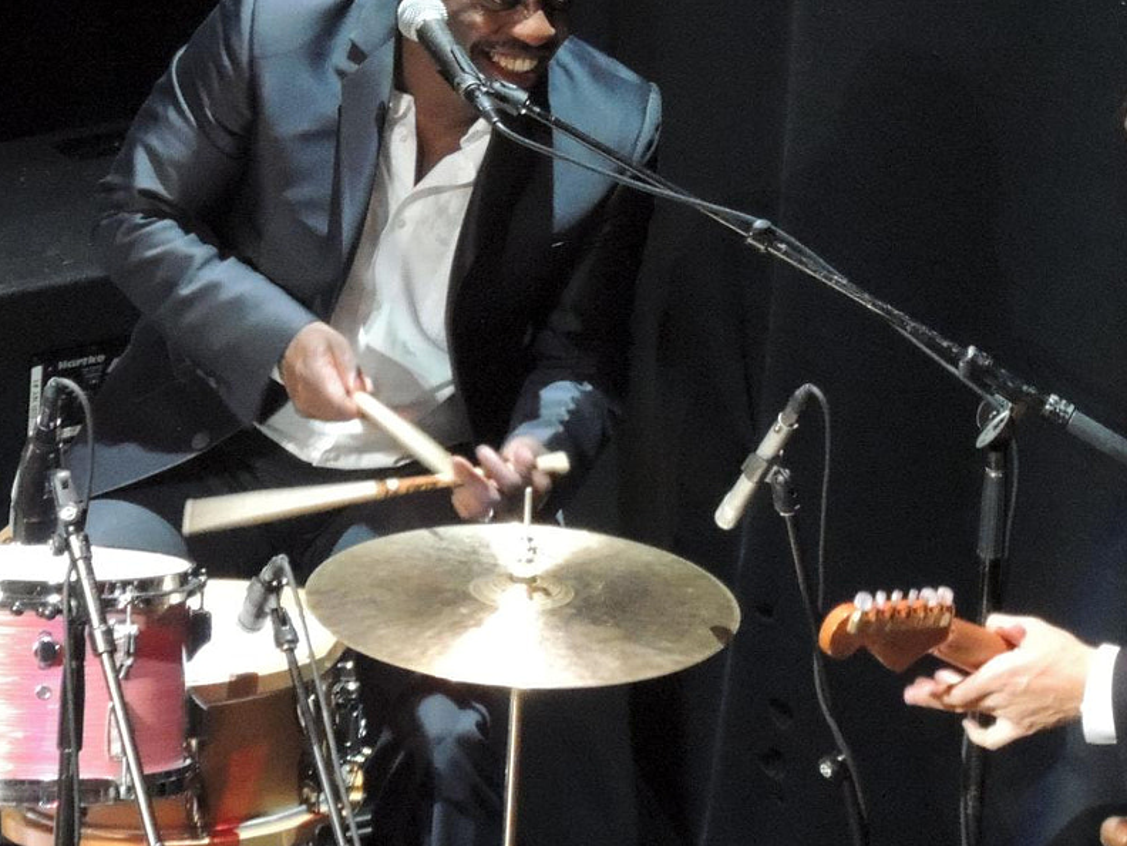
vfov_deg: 2.5
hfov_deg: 3.3
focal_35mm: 606
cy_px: 323
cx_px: 936
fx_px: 19730
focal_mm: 53.5
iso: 1600
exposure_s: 1/50
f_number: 4.8
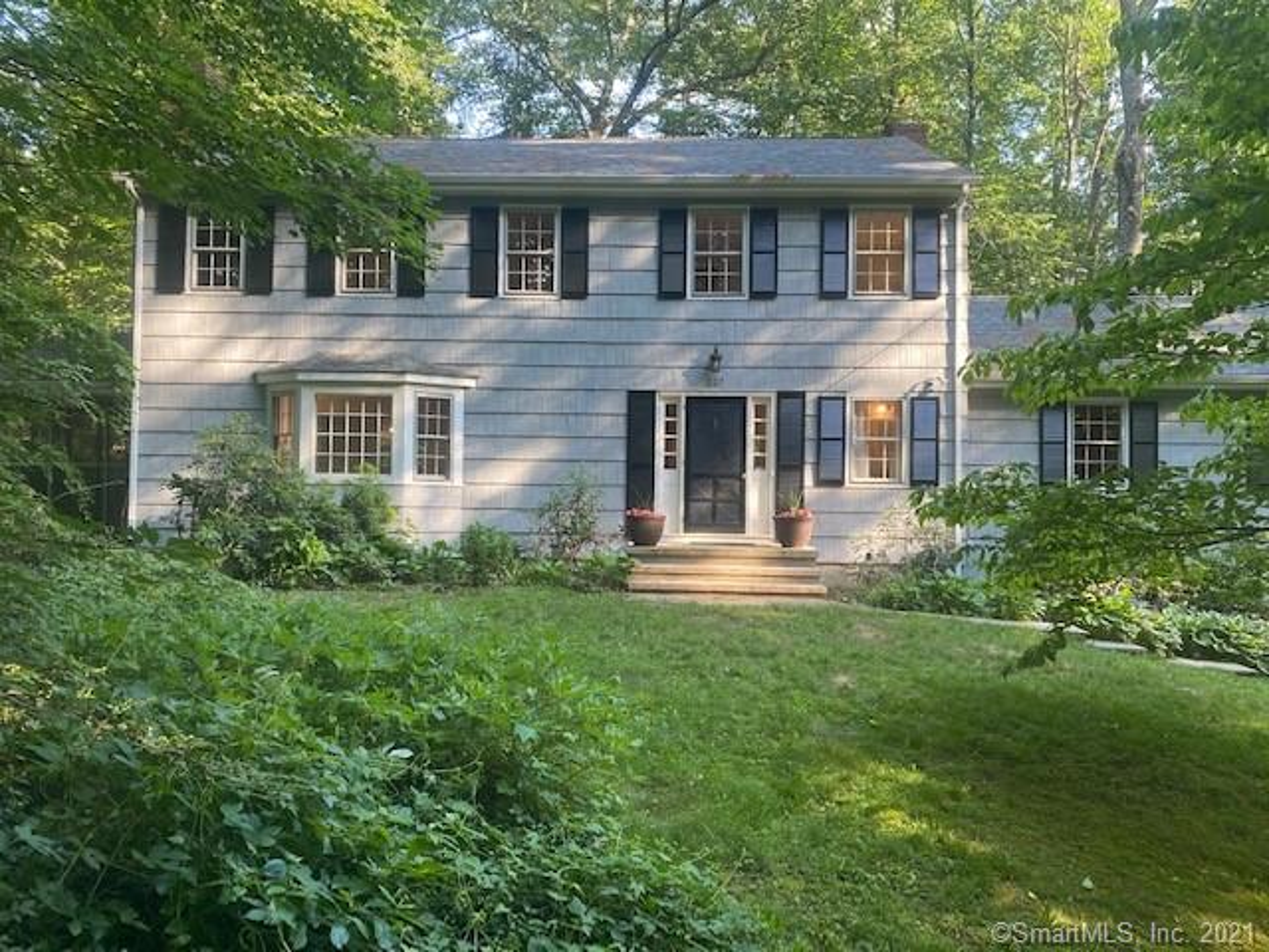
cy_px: 476
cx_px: 634
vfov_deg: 53.1
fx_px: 953
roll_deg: -0.3
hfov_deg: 67.3
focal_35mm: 26
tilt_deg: +1.5
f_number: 1.8
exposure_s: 1/121
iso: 80
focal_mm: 4.25
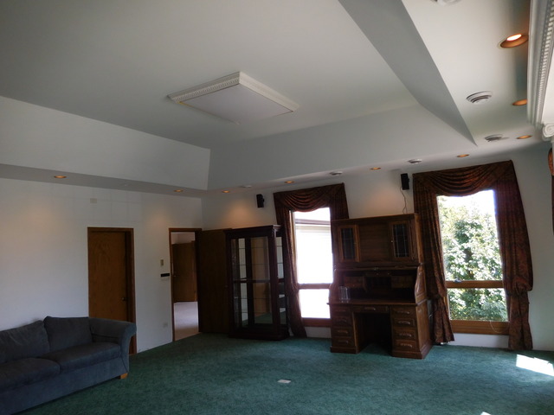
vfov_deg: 54.9
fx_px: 400
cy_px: 208
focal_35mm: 25
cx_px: 277
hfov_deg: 69.4
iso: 125
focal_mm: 4.5
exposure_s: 1/80
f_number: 3.3
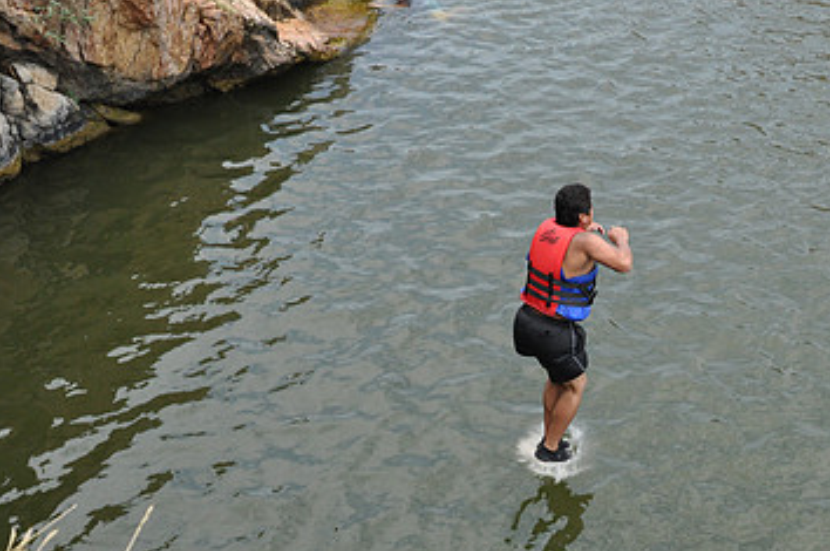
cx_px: 619
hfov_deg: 33.3
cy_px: 355
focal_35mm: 59
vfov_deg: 22.9
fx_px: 1358
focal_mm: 24
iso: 640
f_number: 6.3
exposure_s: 1/1600
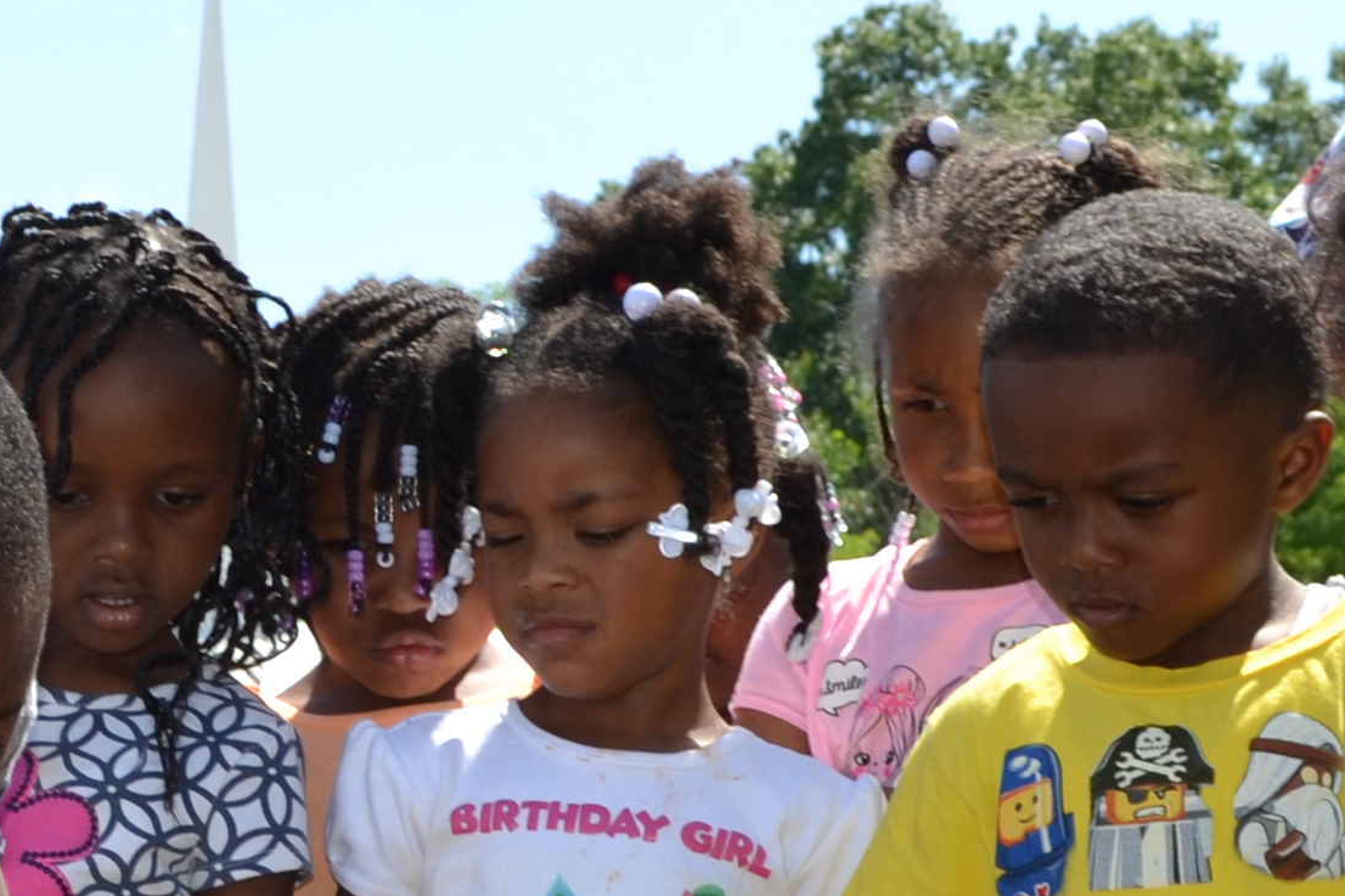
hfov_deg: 13.6
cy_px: 805
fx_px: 5603
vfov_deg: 9.1
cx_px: 158
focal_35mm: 150
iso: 100
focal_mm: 24
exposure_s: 1/200
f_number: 8
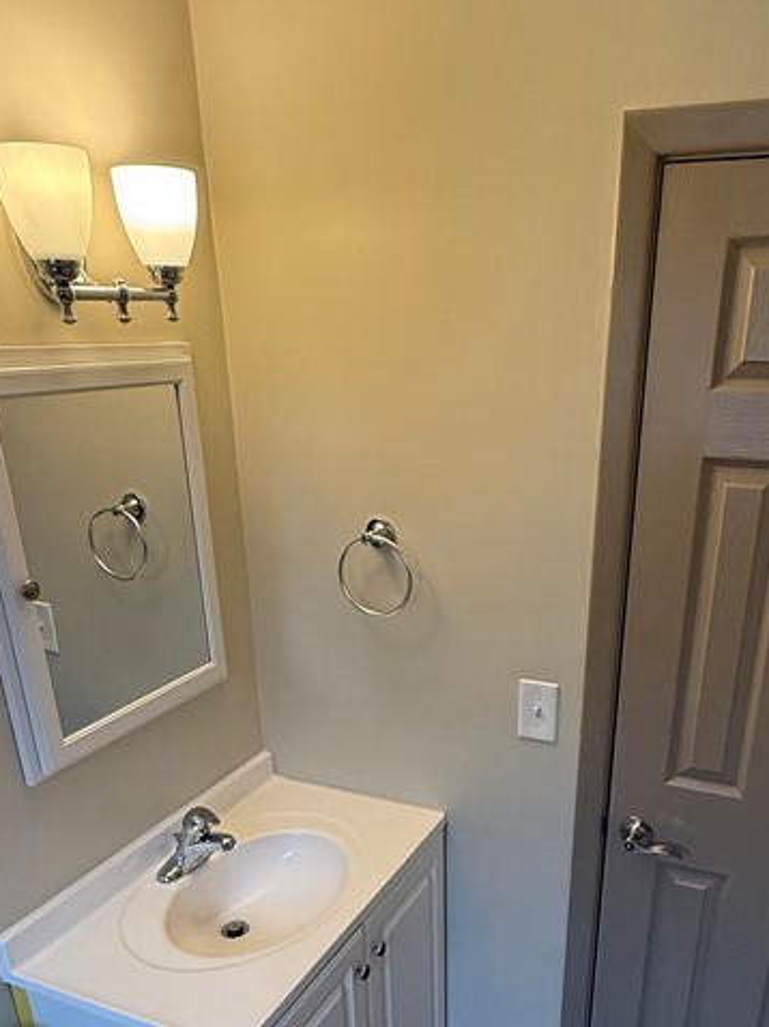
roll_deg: -0.6
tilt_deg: -25.6
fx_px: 889
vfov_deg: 57.4
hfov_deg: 46.4
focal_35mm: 30
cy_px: 752
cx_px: 473
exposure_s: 1/120
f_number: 2.2
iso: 160
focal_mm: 2.22
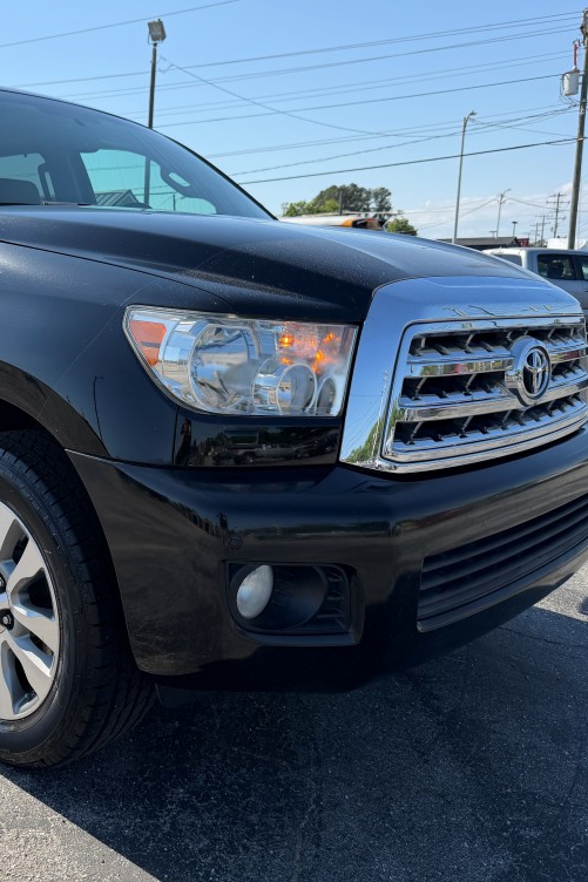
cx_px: 96
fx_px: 833
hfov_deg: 37.1
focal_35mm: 34
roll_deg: +0.1
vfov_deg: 55.8
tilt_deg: -12.1
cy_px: 434
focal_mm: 6.76
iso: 100
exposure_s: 1/3759
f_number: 1.78
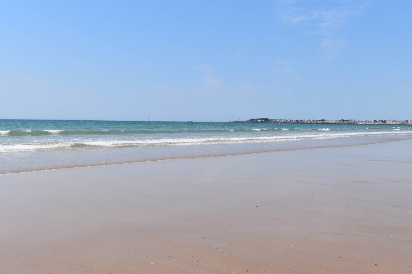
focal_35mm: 39
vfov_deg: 34.2
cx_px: 206
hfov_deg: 49.6
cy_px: 137
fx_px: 446
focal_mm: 26
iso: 400
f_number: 8
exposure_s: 1/2000
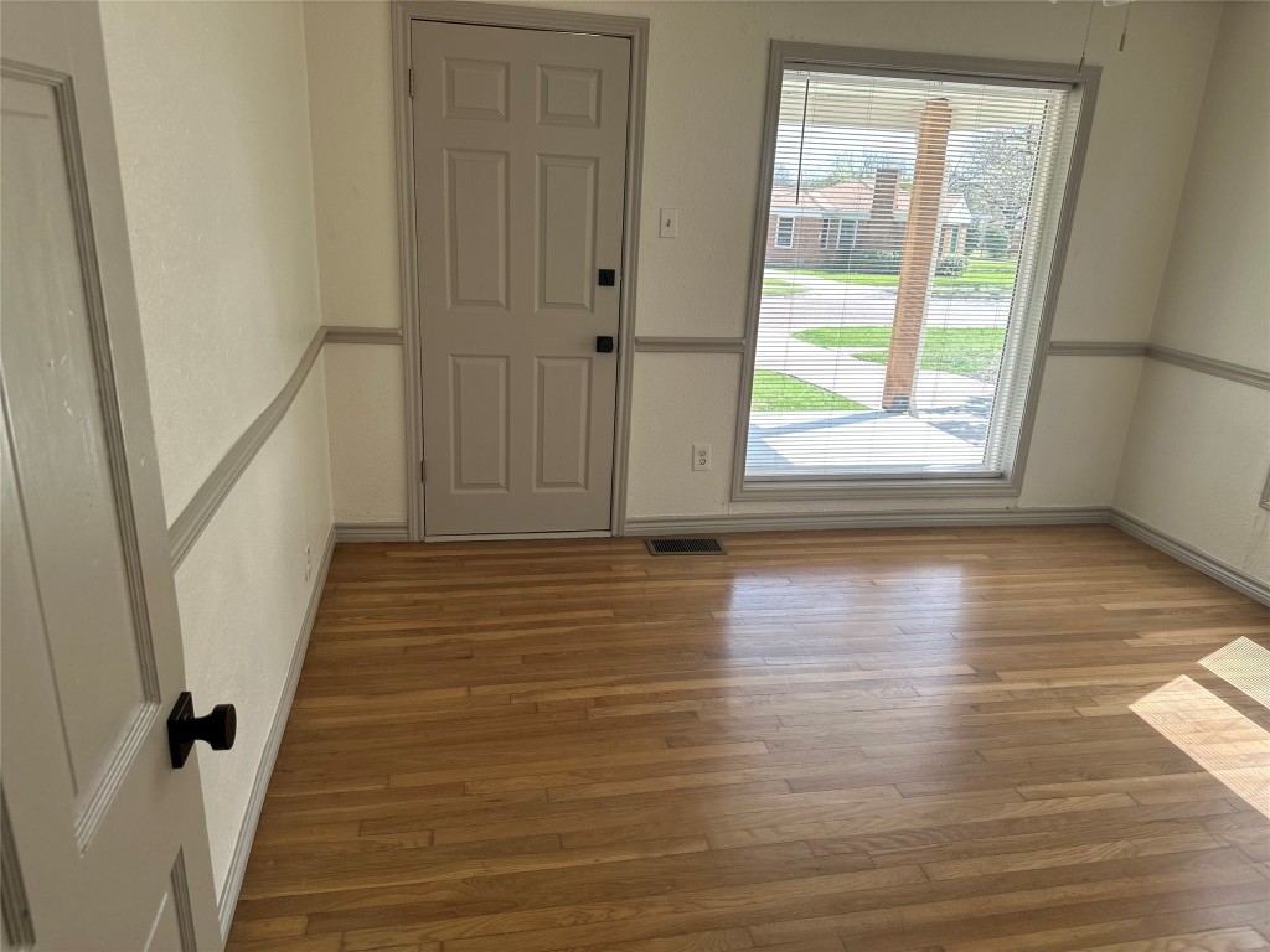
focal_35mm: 24
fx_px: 881
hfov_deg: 71.6
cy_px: 476
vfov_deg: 56.8
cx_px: 635
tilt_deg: -17.2
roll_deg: -2.0
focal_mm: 6.86
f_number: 1.78
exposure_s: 1/370
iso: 80
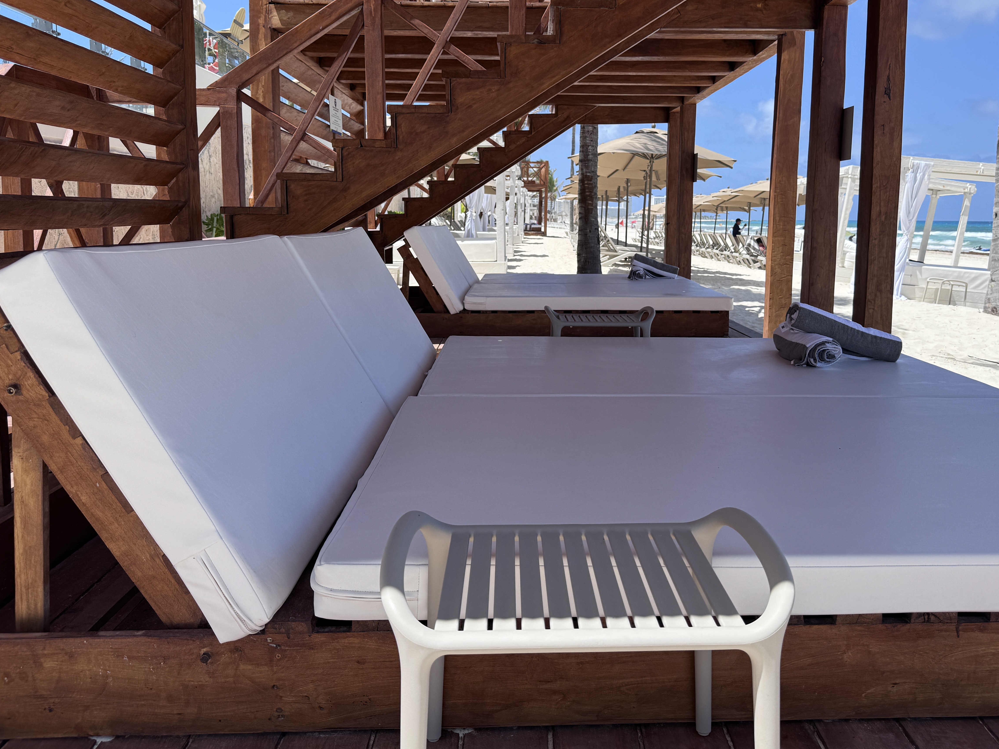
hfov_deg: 59.8
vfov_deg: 46.6
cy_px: 316
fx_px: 866
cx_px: 549
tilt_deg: -6.0
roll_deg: -0.2
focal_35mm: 30
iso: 80
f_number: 1.78
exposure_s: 1/4049
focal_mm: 6.76
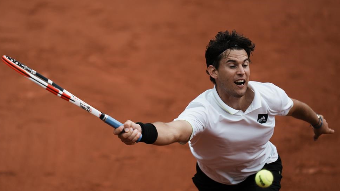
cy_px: 118
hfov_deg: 4.9
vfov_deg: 2.7
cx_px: 174
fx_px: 3984
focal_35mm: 442
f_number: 2.8
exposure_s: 1/3200
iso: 200
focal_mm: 400
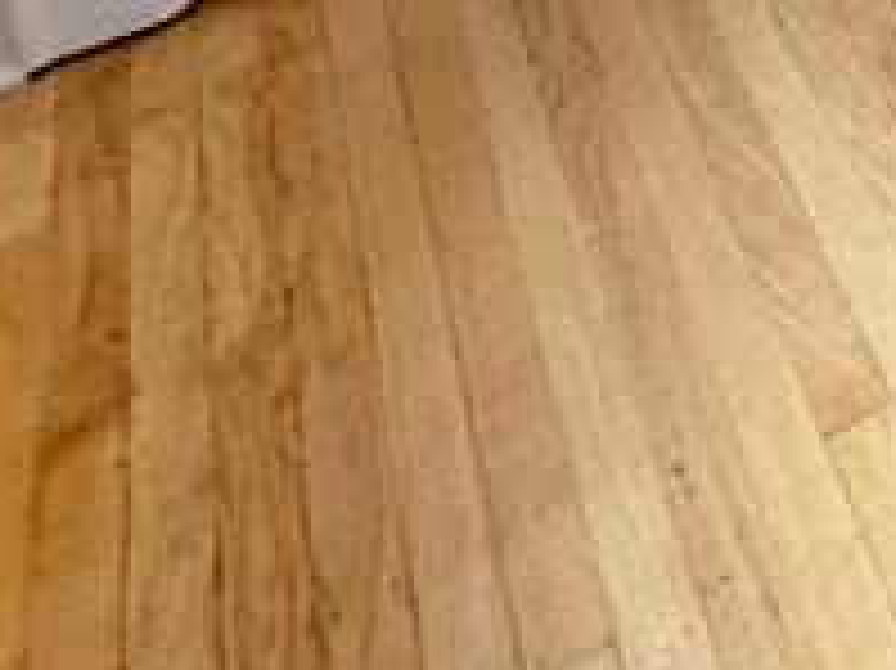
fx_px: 1863
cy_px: -935
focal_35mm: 72
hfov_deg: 15.2
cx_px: 2148
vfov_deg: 14.1
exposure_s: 1/60
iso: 320
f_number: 2.2
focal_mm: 2.22
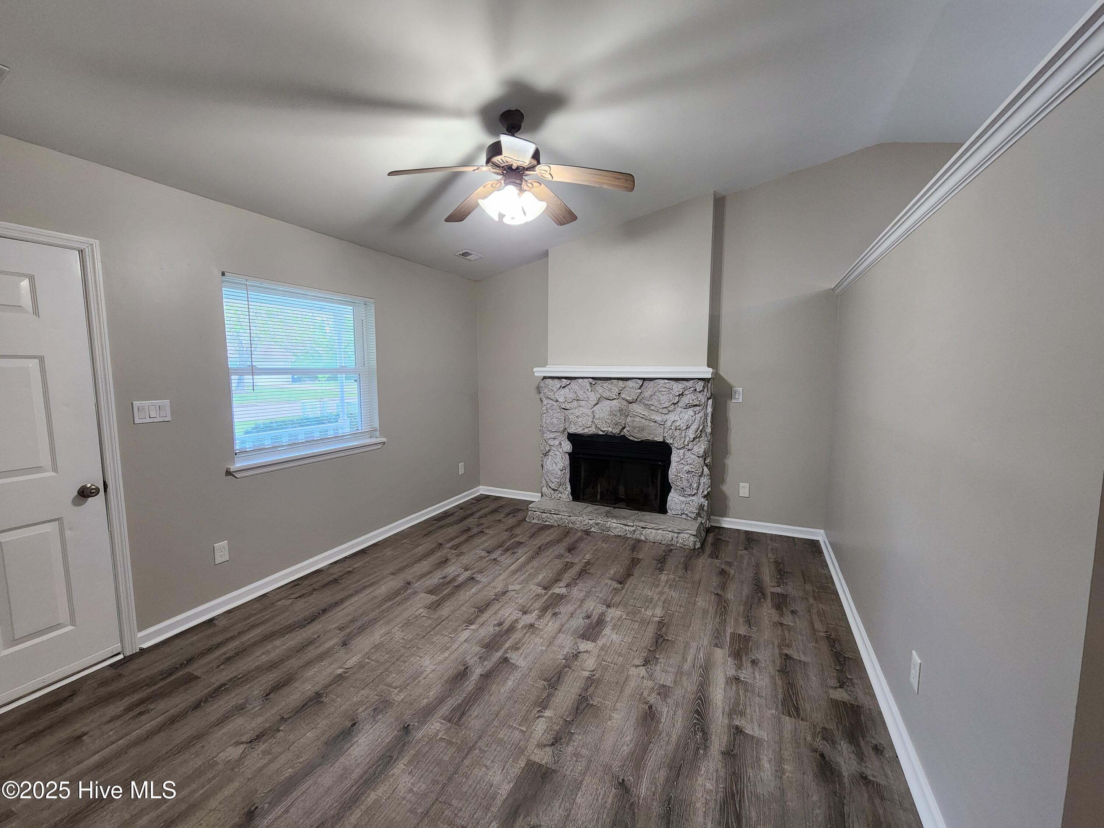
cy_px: 414
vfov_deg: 89.9
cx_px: 552
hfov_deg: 106.2
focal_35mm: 13
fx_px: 415
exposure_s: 1/60
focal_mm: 2.2
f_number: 2.2
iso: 320
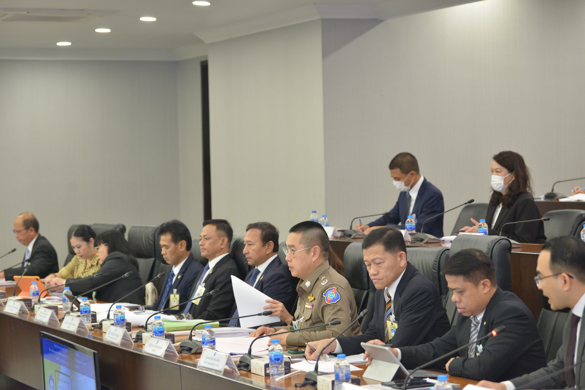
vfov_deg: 13.7
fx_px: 1625
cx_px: 292
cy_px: 195
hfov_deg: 20.4
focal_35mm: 100
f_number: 4
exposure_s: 1/125
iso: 3200
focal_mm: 100
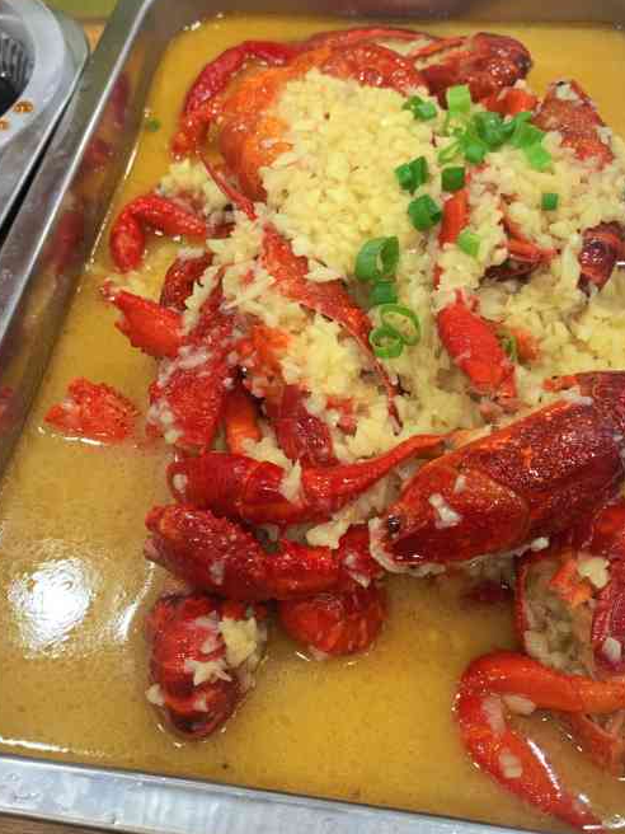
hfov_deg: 38.7
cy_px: 420
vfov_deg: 50.1
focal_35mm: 37
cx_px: 325
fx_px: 891
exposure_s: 1/88
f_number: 1.8
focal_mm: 4.25
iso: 100
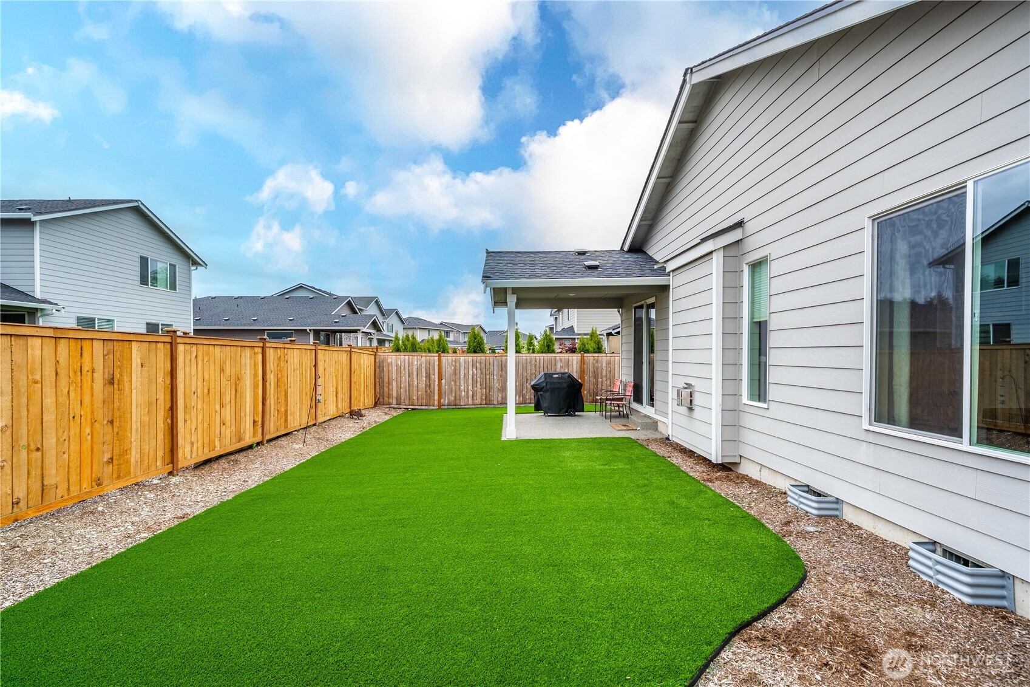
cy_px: 344
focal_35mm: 16
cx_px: 515
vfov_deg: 73.7
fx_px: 458
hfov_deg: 96.7
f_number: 7.1
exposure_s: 1/160
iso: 100
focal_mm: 16
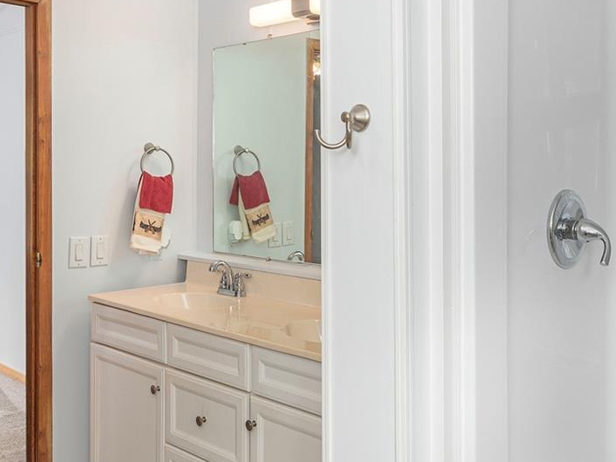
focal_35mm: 39
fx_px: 694
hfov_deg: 47.7
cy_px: 169
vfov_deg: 36.6
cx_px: 356
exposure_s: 1/200
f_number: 8
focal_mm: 14
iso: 320
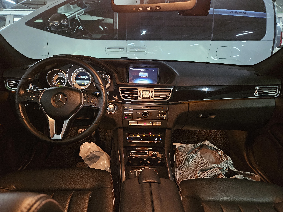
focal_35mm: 23
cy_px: 106
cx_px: 142
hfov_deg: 73.9
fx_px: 188
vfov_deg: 58.9
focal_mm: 5.4
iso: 1000
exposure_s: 1/24
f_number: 1.8
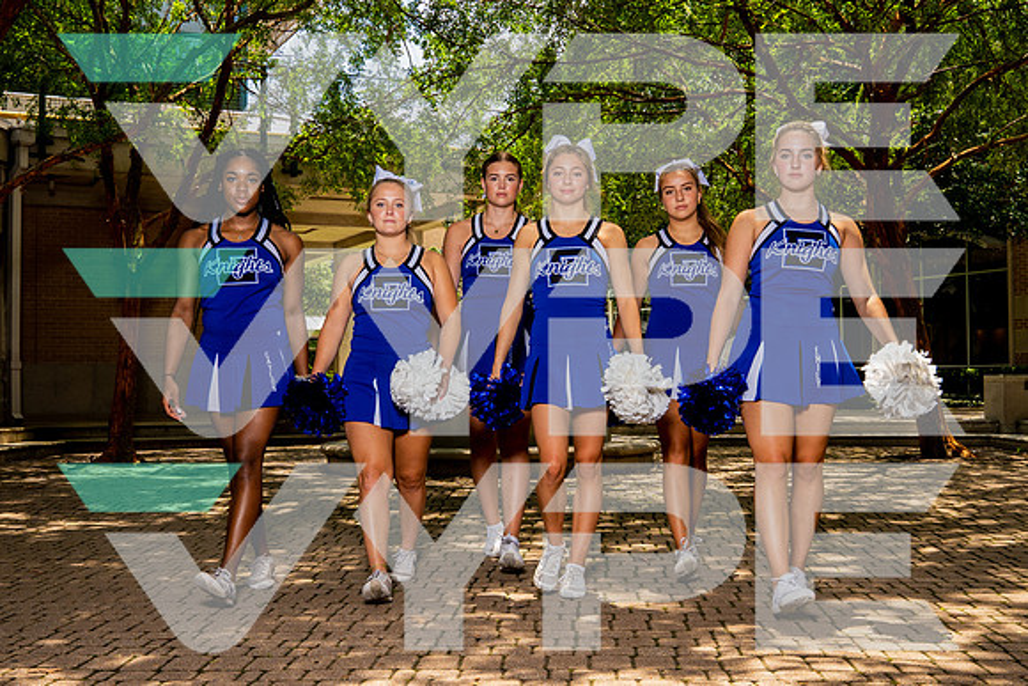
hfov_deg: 46.4
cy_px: 360
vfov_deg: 31.9
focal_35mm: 42
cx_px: 500
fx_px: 1200
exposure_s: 1/250
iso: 320
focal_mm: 28
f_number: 8
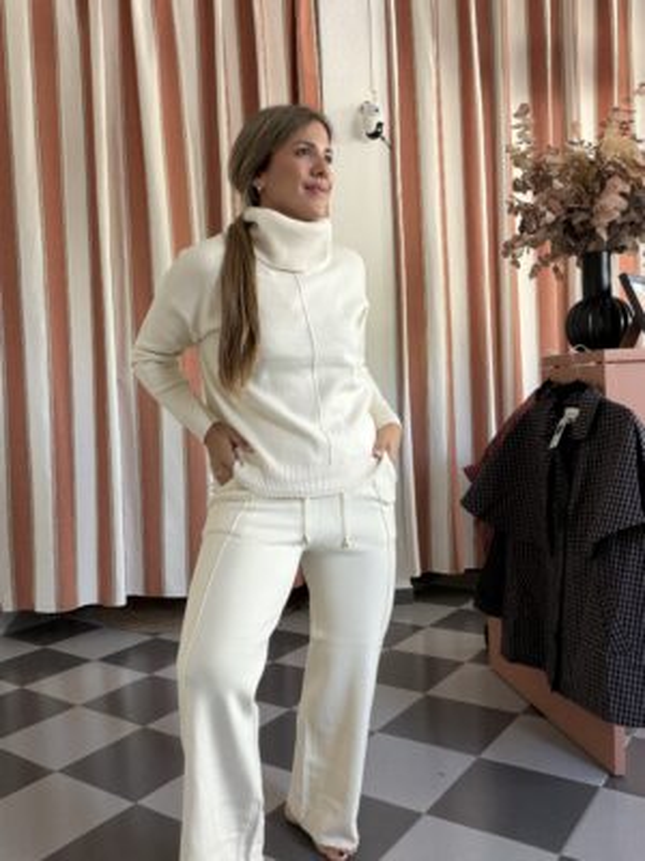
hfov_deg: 46.8
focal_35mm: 30
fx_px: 745
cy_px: 430
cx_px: 322
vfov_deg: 60.0
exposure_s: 1/60
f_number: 1.9
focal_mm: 2.71
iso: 80
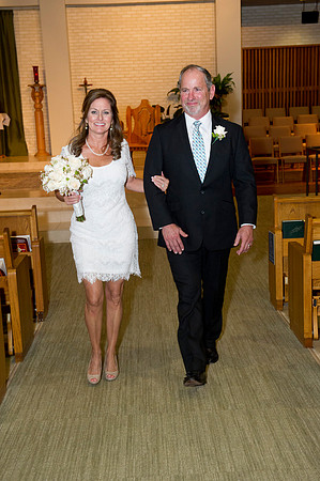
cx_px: 160
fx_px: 695
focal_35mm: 52
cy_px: 240
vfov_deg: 38.2
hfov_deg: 25.9
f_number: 5.6
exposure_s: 1/160
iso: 1600
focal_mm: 52
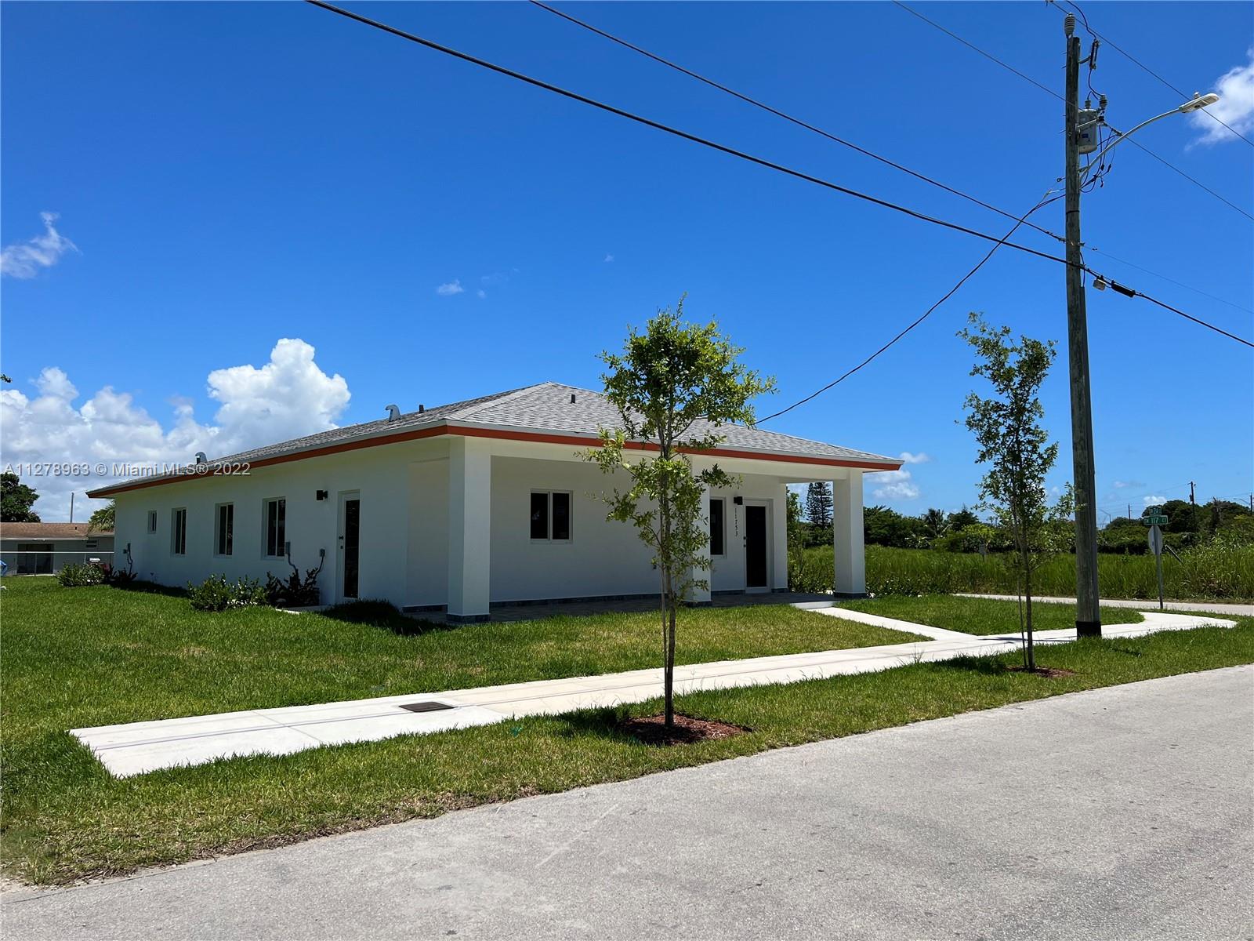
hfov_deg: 67.3
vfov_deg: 53.1
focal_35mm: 26
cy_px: 470
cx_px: 627
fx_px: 942
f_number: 1.5
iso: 50
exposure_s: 1/6993
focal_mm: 5.7
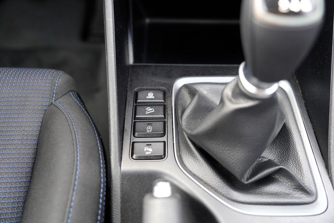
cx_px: 167
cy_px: 112
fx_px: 315
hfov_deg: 55.8
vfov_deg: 38.9
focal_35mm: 34
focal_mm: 34
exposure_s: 1/50
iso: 100
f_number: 3.2
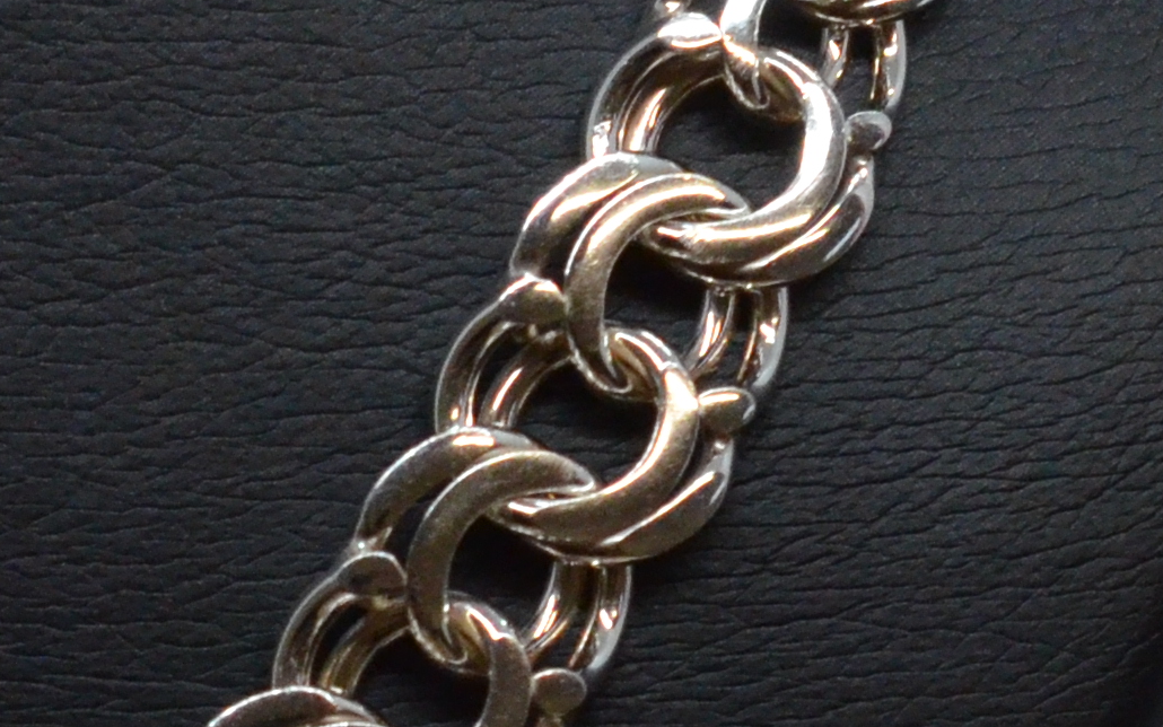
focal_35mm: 292
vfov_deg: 4.5
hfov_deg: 7.1
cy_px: 1139
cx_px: -308
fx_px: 9256
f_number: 6.3
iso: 2500
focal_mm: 40
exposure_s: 1/1600
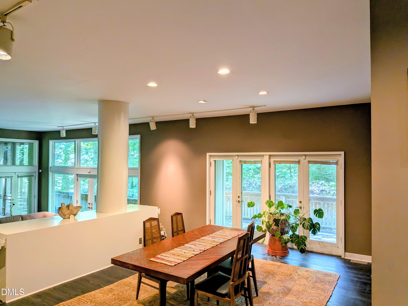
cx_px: 204
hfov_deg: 71.6
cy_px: 153
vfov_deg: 56.8
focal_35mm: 24
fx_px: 283
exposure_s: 1/134
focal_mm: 4.53
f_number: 1.7
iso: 32
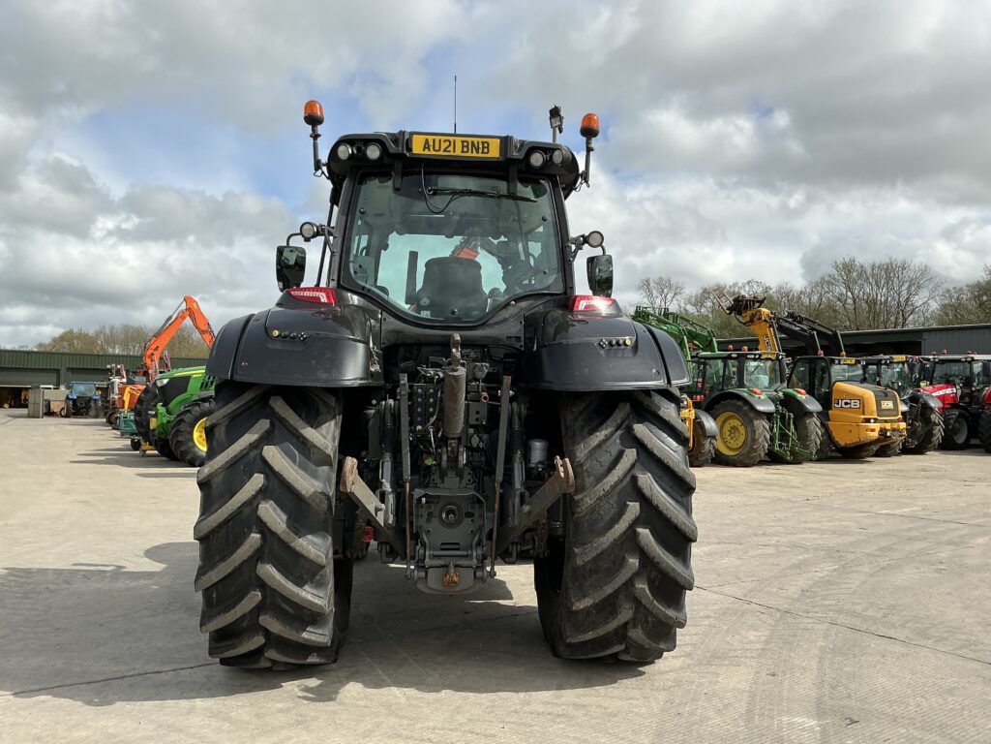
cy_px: 372
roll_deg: -1.4
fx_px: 802
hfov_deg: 63.4
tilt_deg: +3.5
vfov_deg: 49.7
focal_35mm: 28
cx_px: 496
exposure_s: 1/2141
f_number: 1.8
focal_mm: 3
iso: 25
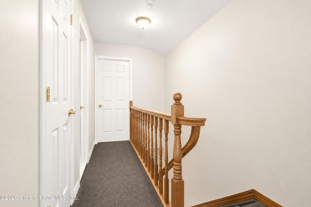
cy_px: 104
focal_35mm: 15
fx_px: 130
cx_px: 156
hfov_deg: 100.4
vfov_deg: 77.3
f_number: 4
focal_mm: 10
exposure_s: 1/40
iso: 2000
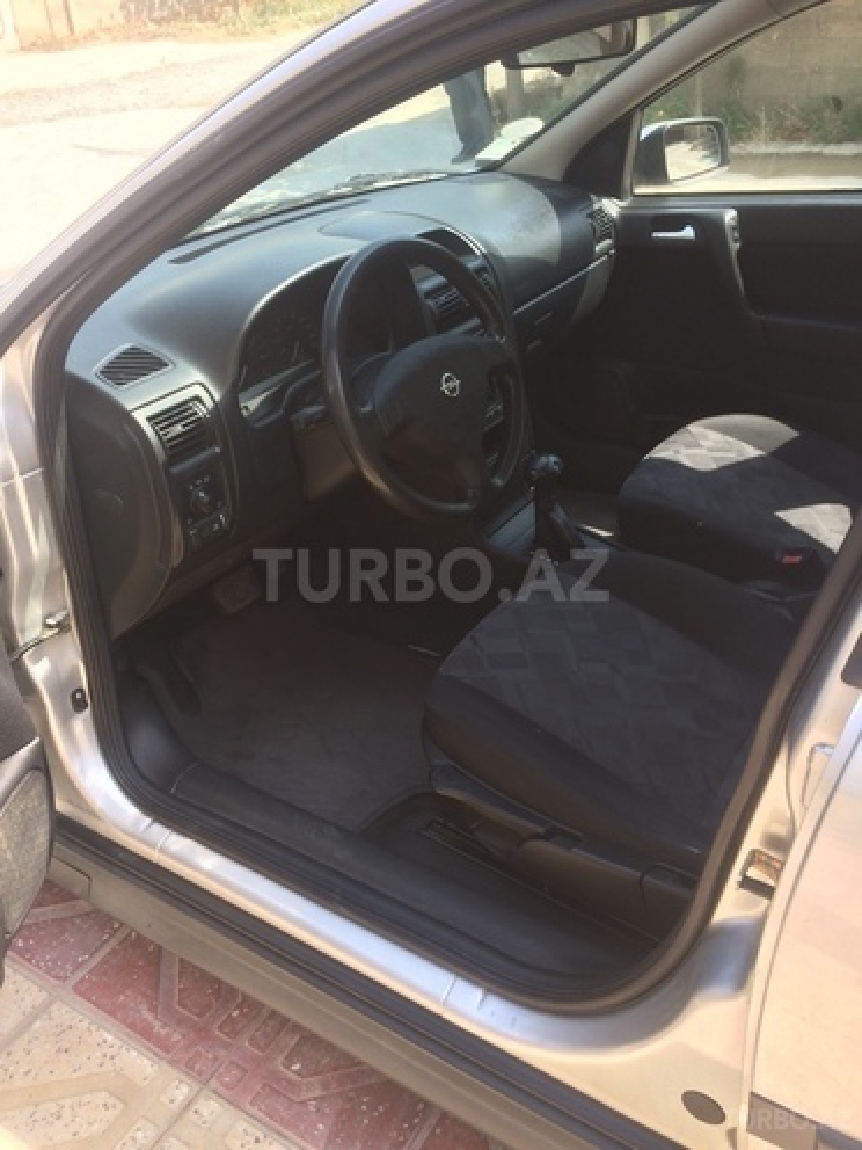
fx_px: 963
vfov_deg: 61.7
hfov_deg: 48.2
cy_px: 575
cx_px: 431
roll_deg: +5.9
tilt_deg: -38.7
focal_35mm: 29
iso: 32
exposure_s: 1/370
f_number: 2.2
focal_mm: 4.15
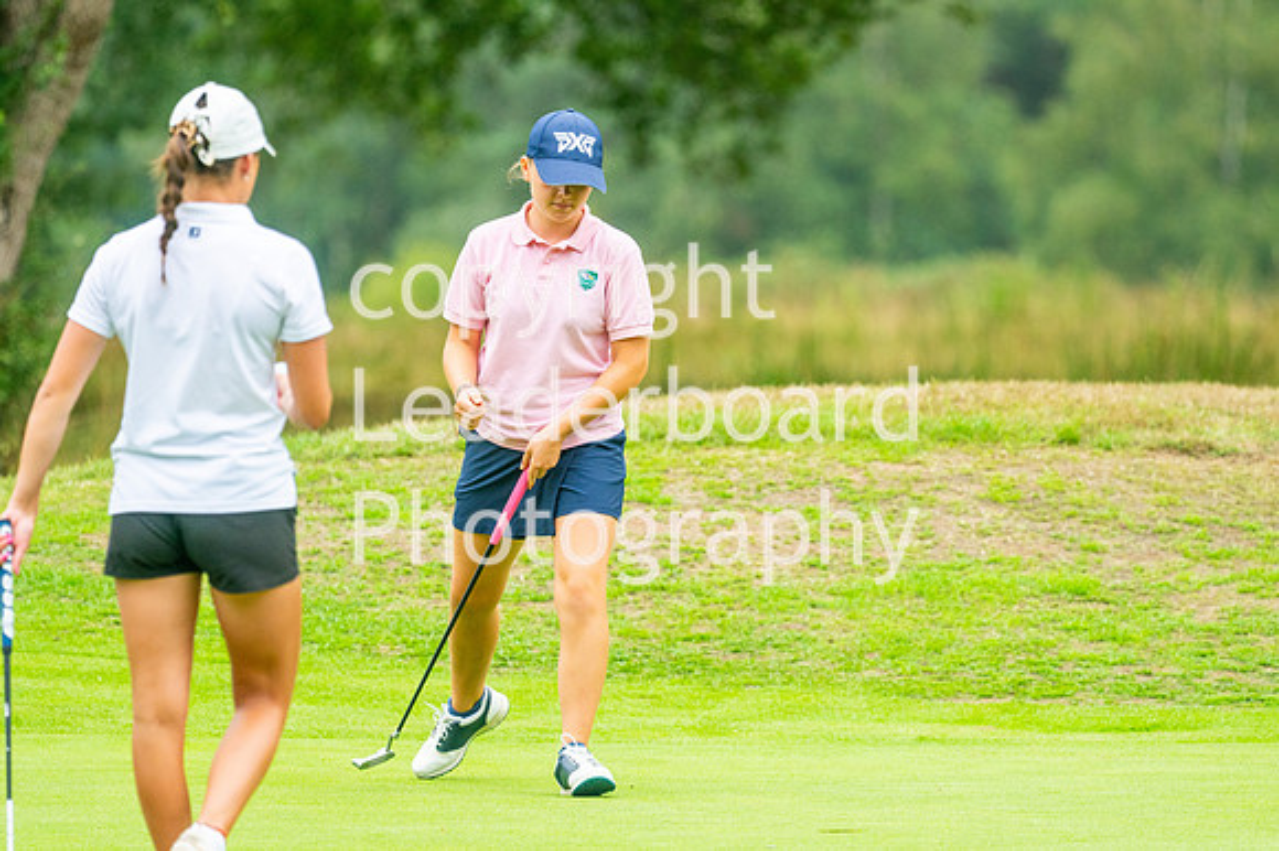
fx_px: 15978
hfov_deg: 4.6
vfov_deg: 3.1
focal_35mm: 450
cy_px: 426
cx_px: 640
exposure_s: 1/1250
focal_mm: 300
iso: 400
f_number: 4.5
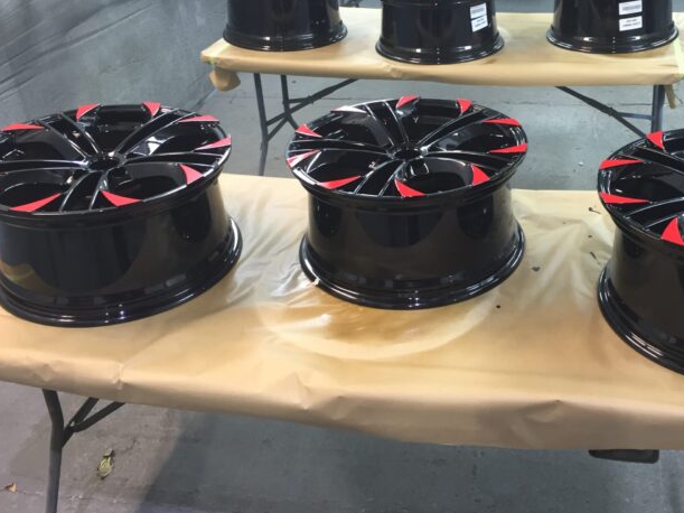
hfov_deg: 48.4
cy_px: 185
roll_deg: +3.2
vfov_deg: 37.4
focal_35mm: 38
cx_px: 438
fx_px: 751
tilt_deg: -28.2
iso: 100
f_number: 2.2
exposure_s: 1/33
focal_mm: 4.15
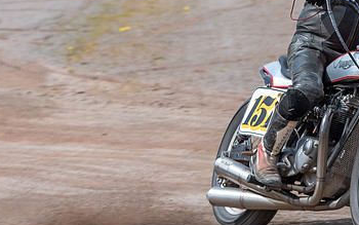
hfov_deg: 3.0
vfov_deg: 1.9
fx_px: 6929
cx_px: 347
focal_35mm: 708
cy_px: 69
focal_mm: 280
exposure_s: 1/320
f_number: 8
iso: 100
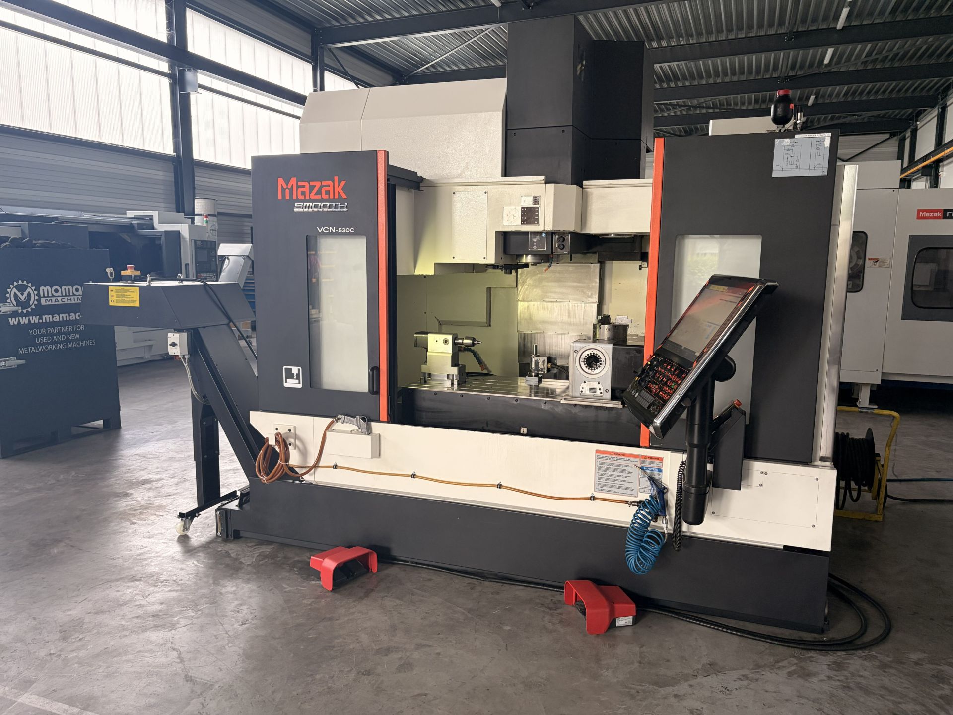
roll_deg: -0.2
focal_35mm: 26
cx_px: 476
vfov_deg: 53.1
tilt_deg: -7.4
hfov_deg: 67.3
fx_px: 716
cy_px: 358
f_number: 1.6
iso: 125
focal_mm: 5.96
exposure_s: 1/90
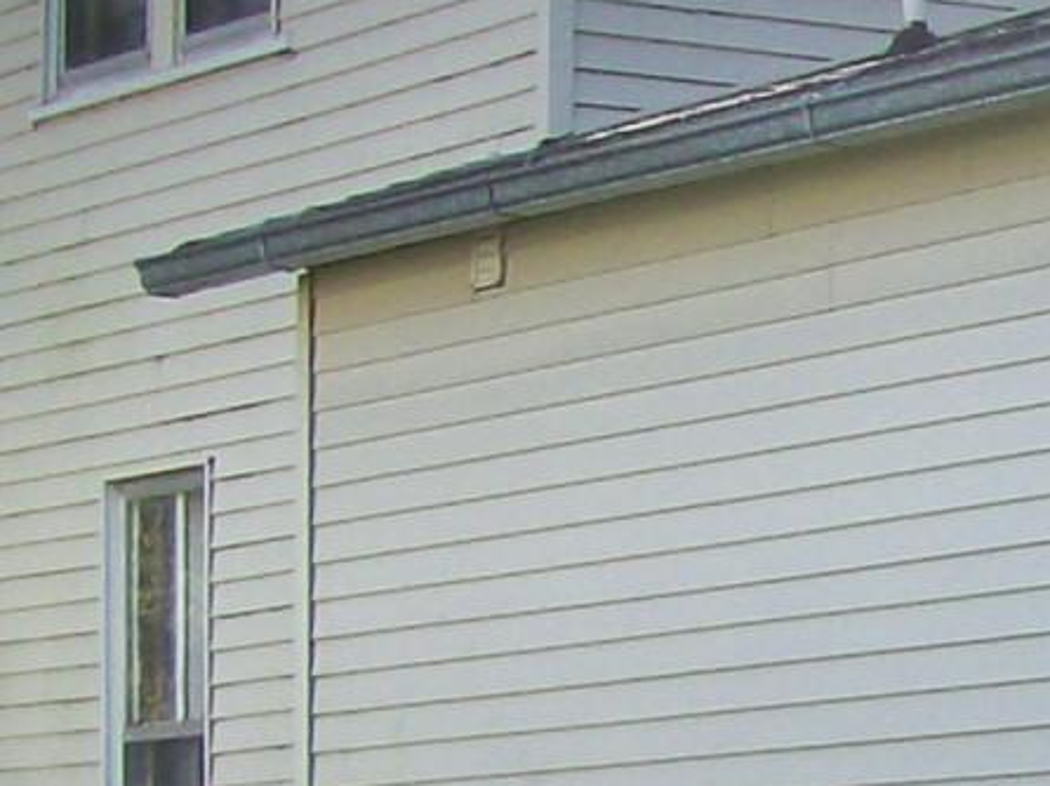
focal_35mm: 186
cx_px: 2185
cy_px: 732
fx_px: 5639
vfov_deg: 7.9
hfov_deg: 9.8
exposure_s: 1/352
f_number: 2.7
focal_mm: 6
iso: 80
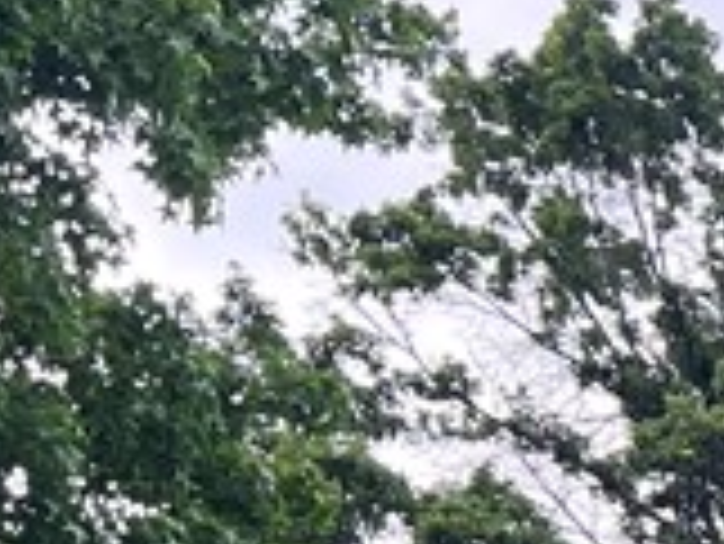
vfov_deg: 8.0
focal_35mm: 165
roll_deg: +0.2
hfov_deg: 9.4
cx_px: 2190
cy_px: 1538
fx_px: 3454
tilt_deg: +8.4
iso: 50
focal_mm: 5.7
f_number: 1.5
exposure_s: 1/531
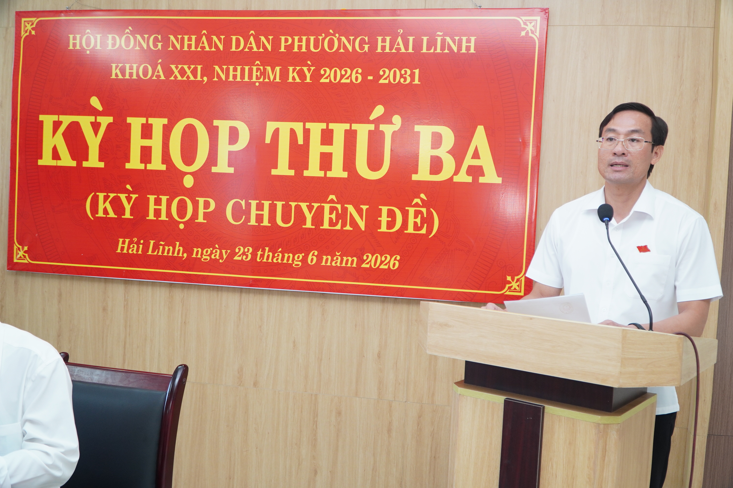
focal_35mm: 34
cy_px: 244
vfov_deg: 38.3
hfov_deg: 55.1
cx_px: 366
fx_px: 702
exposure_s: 1/160
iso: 640
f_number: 4
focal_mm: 23
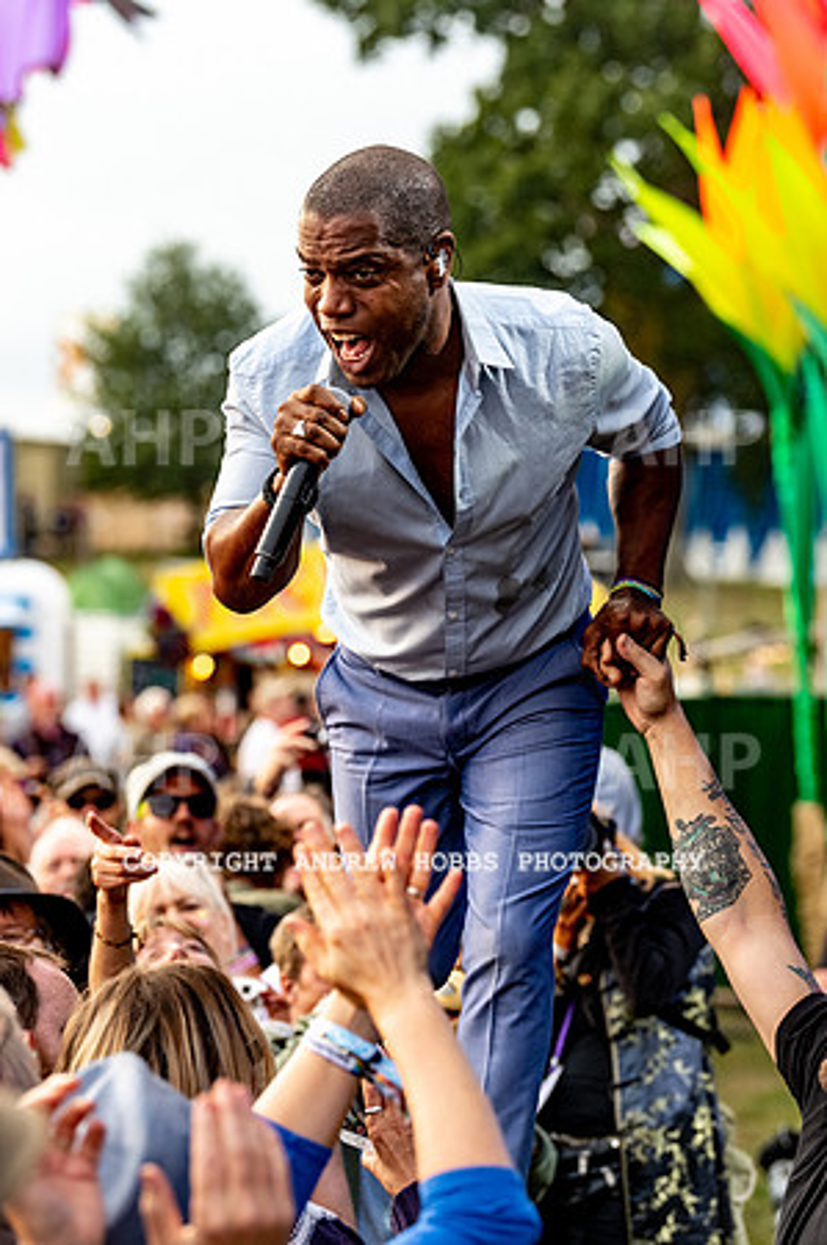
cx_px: 414
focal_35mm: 125
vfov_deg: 16.4
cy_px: 622
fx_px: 4317
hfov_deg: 10.9
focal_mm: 125
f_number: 4.5
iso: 1400
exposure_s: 1/500
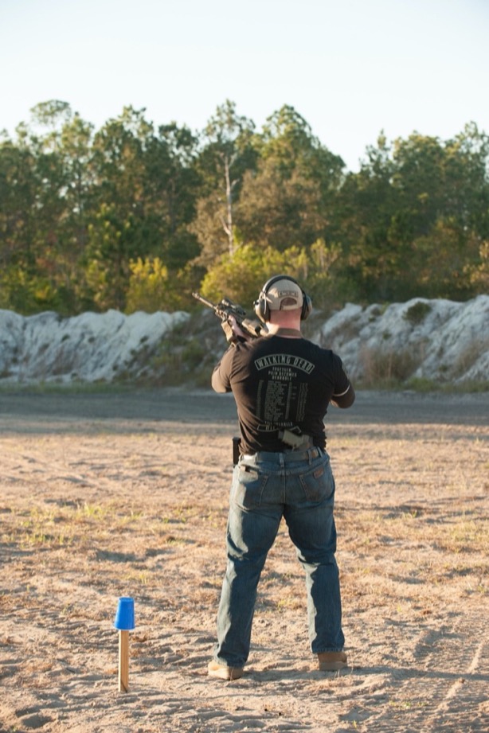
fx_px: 2852
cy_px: 366
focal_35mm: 140
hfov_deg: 9.8
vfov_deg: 14.7
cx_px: 244
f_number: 5.6
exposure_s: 1/1600
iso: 2000
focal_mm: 140
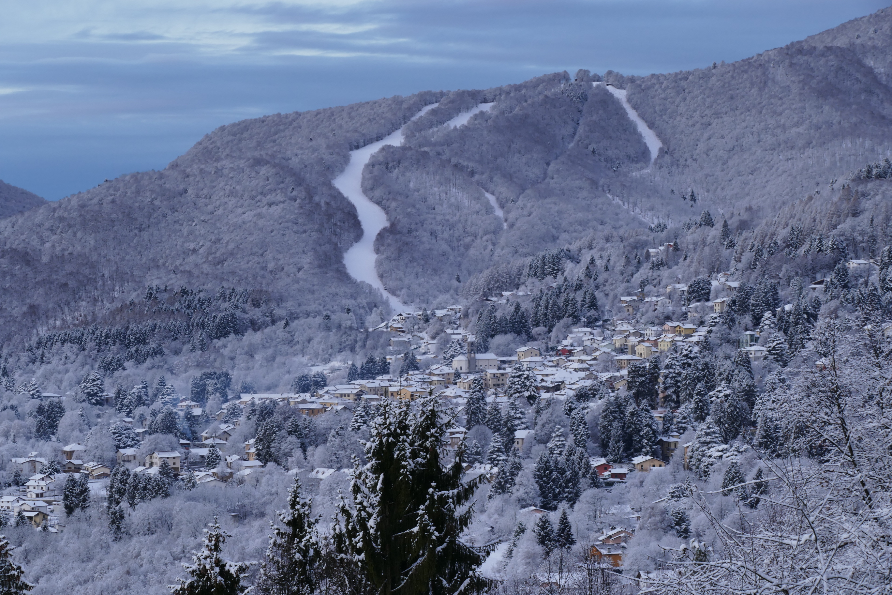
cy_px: 298
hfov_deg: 15.2
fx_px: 3345
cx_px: 446
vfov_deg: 10.2
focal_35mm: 135
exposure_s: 1/20
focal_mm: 49.07
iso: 200
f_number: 8
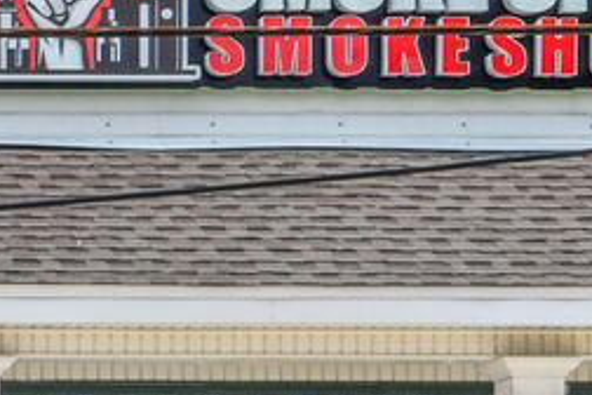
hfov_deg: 9.5
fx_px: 3272
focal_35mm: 199
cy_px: 357
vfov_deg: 6.9
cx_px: -658
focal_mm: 29
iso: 400
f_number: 11
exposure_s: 1/1000
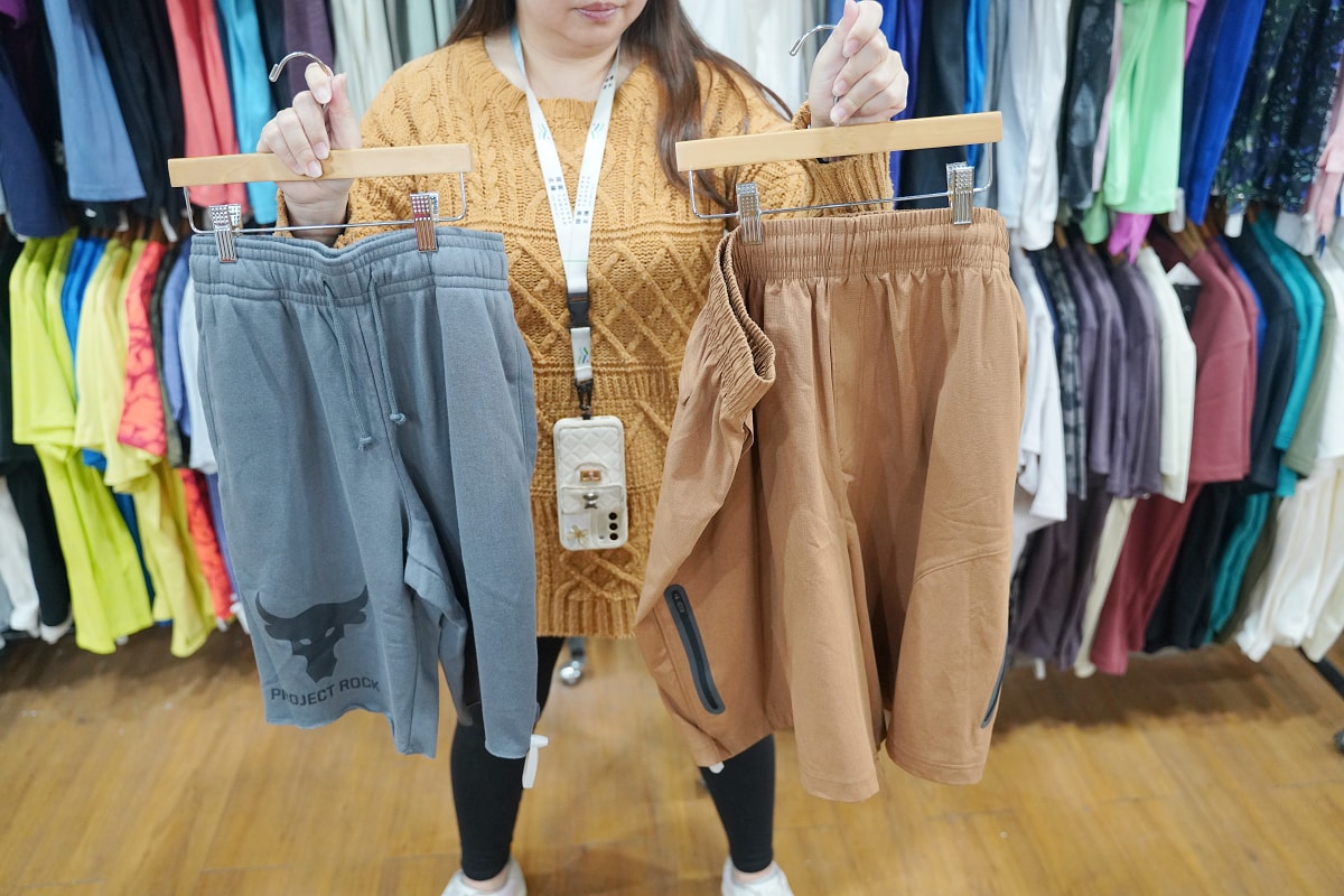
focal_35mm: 32
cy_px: 448
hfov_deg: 58.7
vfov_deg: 41.1
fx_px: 1195
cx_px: 672
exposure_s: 1/160
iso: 3200
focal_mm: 32
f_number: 2.8
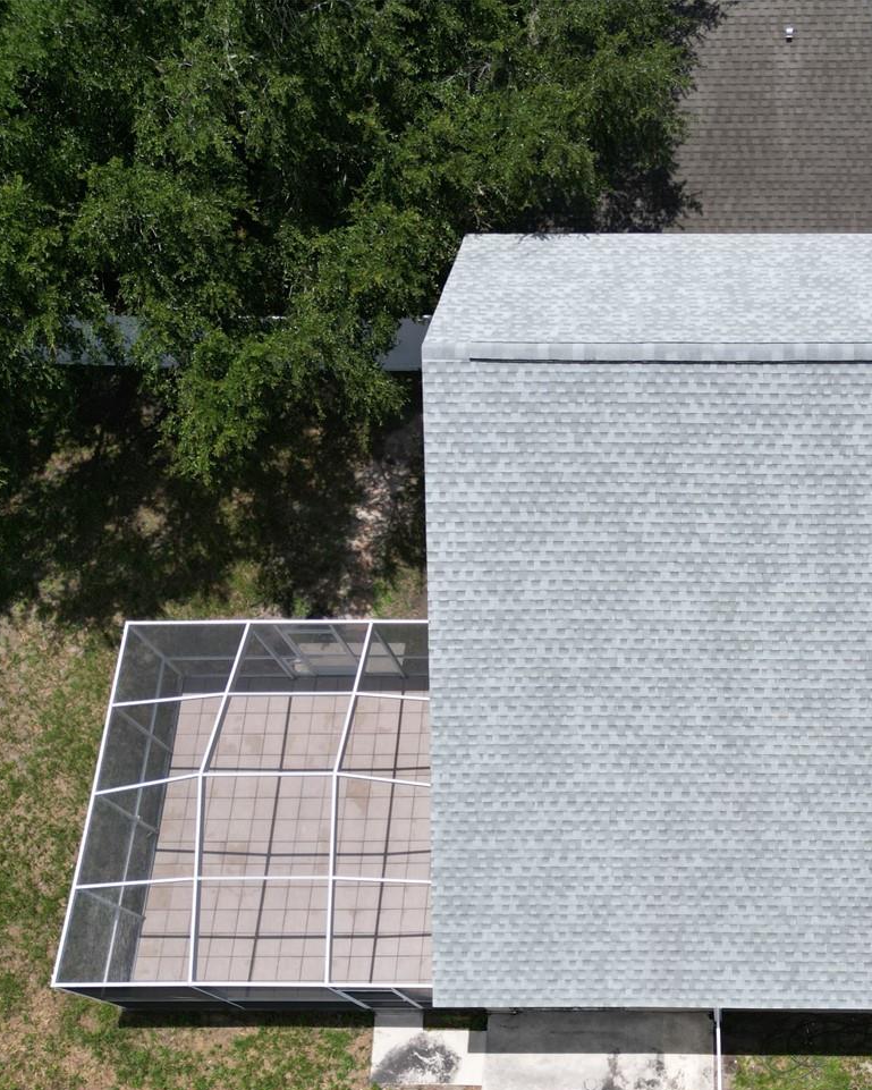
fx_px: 1258
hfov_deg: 36.5
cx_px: 736
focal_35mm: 39
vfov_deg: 46.4
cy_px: 679
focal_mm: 6.72
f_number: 1.7
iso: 120
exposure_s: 1/4000
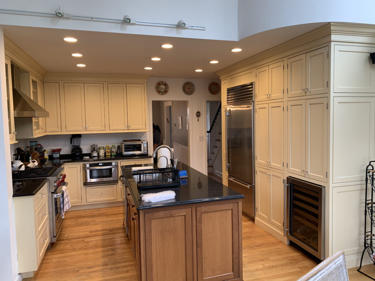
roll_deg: +1.1
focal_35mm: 26
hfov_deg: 67.3
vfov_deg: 53.1
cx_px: 188
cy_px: 140
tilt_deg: -2.8
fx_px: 282
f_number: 1.8
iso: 80
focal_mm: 4.25
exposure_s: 1/60
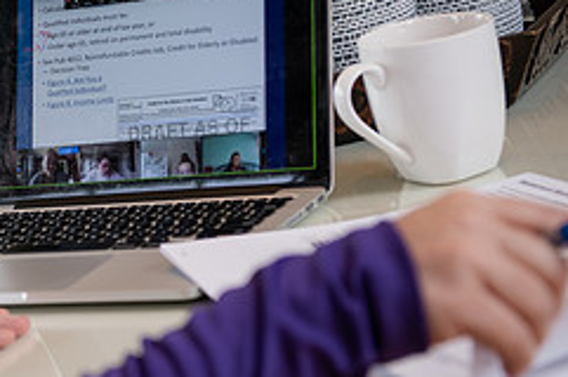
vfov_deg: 10.1
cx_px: -42
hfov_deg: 14.9
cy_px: 102
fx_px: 2127
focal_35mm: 135
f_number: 3.5
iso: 320
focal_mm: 56
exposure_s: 1/200
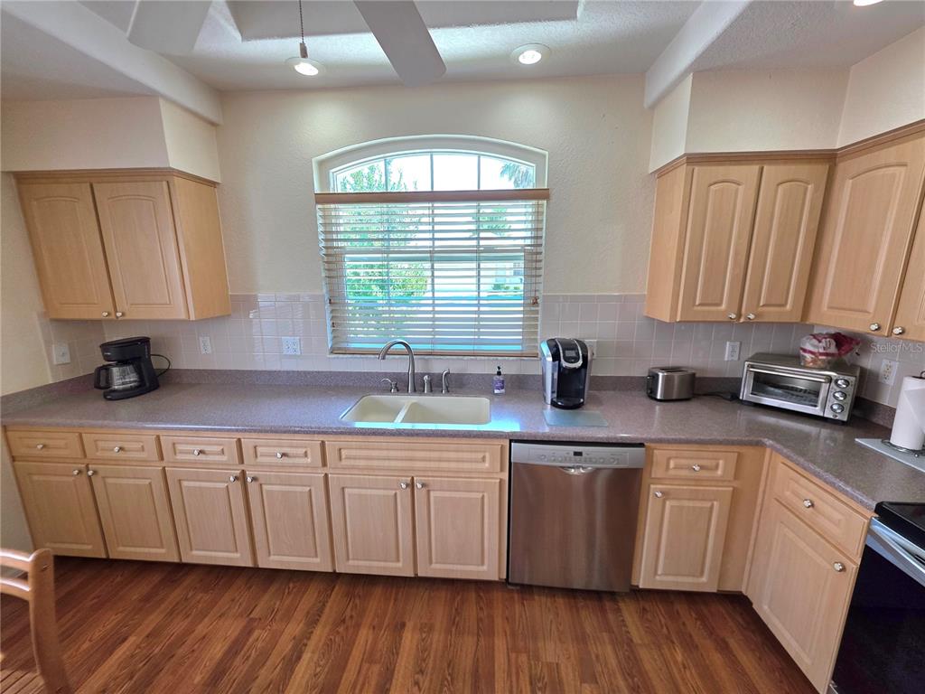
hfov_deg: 106.2
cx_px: 462
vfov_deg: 89.9
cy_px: 347
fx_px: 347
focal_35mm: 13
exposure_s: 1/120
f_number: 1.9
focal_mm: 2.2
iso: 100
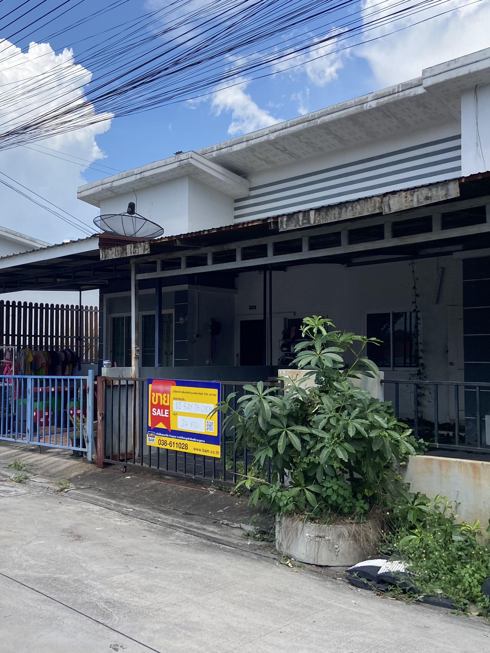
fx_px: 661
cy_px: 324
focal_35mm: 35
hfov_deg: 40.3
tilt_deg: +8.1
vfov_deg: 52.6
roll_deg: -0.7
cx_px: 176
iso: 32
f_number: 1.8
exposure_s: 1/1504
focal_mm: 4.25
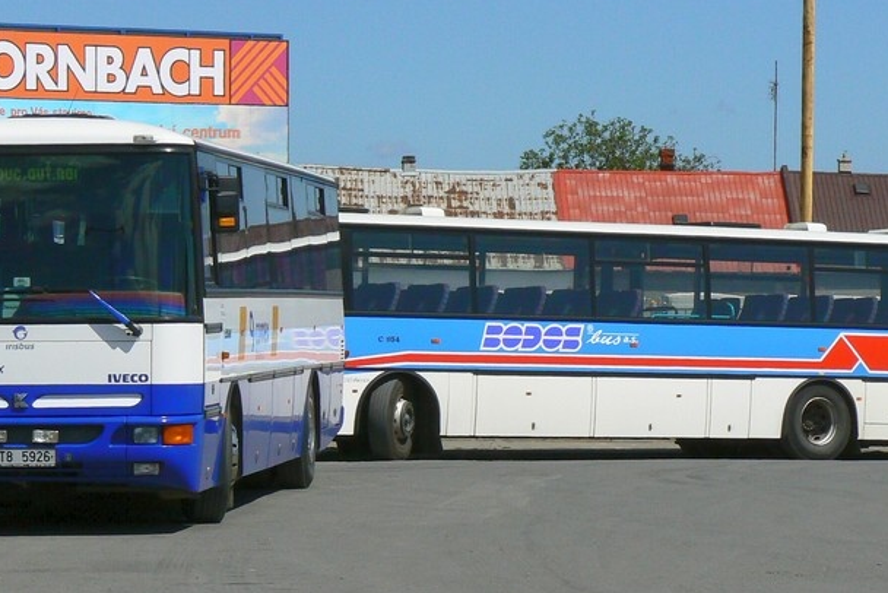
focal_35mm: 180
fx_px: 4442
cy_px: 119
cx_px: 441
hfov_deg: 11.4
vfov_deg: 7.6
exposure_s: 1/1600
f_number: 6.3
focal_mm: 19.5
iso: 100
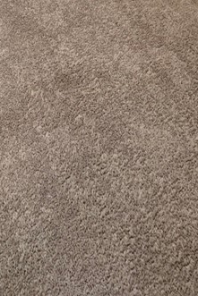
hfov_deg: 28.5
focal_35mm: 45
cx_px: 13
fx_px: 371
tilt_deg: -20.8
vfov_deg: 28.5
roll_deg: +0.8
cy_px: -146
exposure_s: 1/60
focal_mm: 2.22
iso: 640
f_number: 2.2
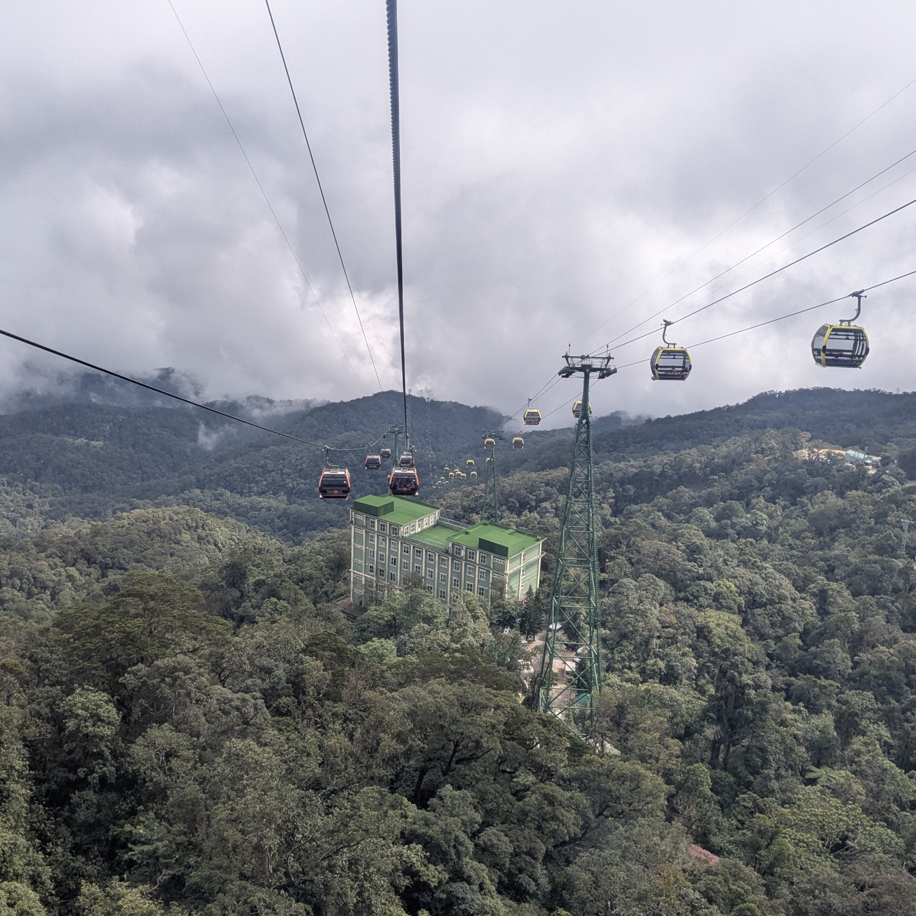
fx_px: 958
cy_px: 459
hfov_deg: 50.8
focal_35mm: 32
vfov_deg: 51.1
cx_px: 374
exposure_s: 1/2128
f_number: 1.73
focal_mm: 4.38
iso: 57
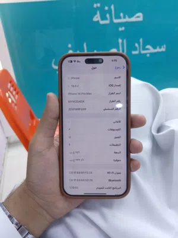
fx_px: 172
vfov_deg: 69.4
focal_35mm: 25
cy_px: 119
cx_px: 89
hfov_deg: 54.8
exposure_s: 1/100
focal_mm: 4.15
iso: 139
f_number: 1.8
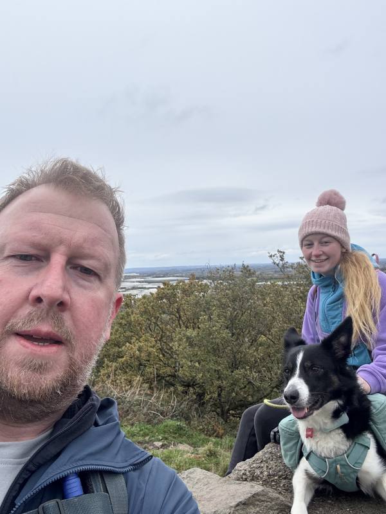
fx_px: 446
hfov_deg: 46.8
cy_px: 257
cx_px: 193
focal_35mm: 30
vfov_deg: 60.0
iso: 25
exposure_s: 1/286
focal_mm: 2.69
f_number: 1.9
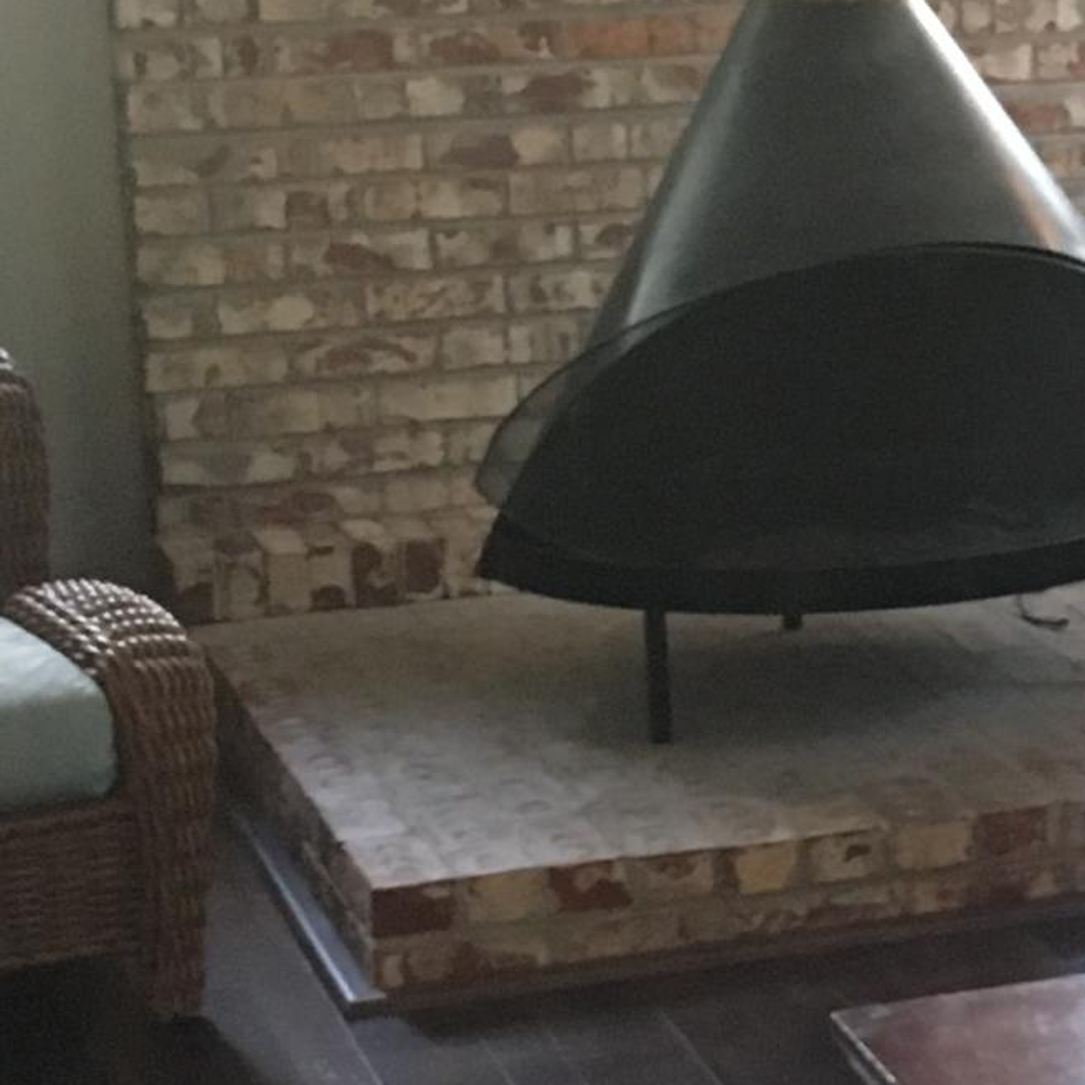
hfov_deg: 14.1
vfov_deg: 14.9
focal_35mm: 117
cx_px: 1539
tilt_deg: -13.1
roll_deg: +0.0
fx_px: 4149
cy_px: 504
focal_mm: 4.15
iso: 400
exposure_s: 1/15
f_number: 2.2
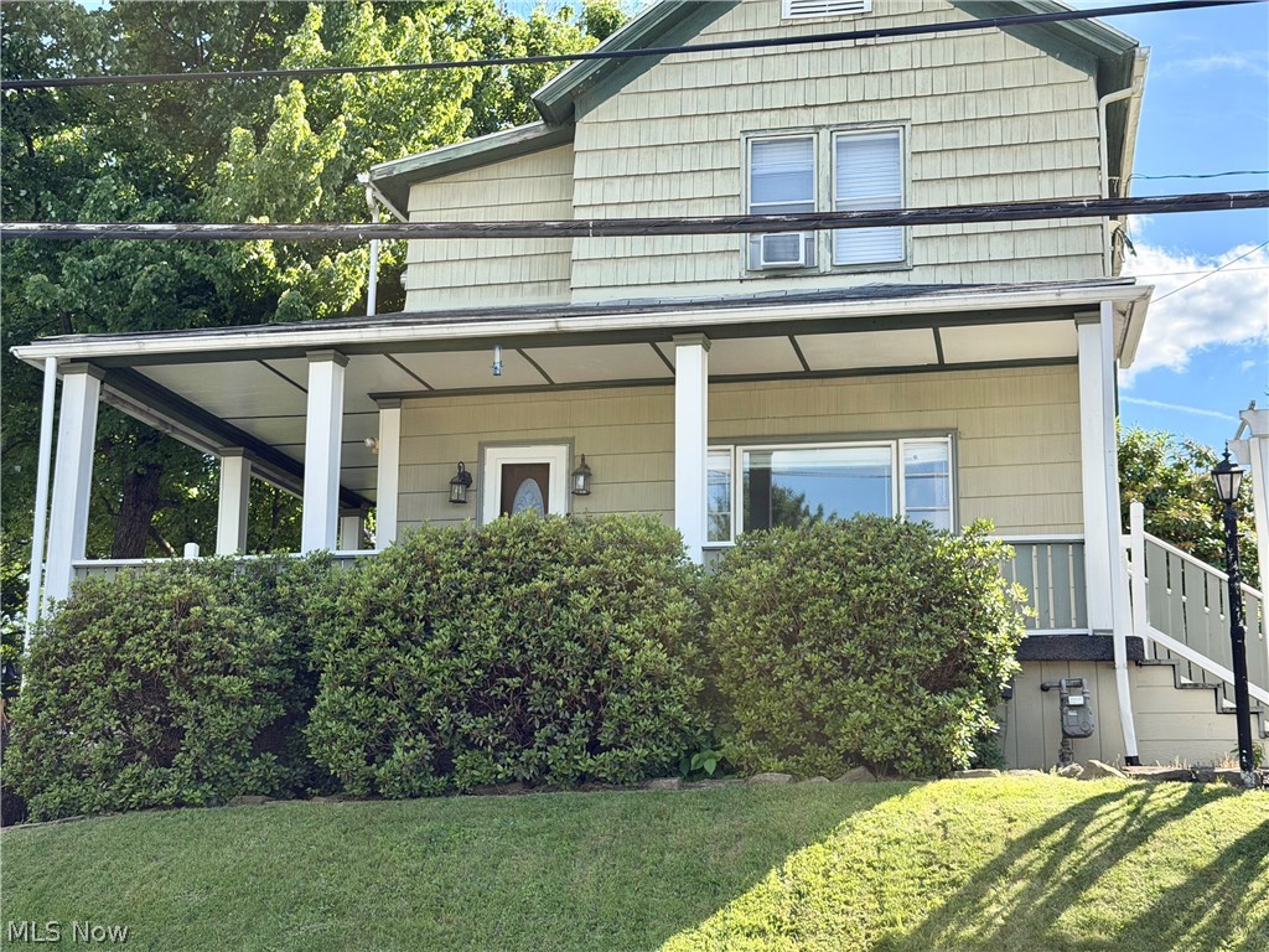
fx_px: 1760
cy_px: 476
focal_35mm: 48
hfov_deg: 39.7
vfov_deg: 30.3
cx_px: 634
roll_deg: -0.5
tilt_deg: +11.2
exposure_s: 1/1754
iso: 100
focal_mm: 6.76
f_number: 1.78
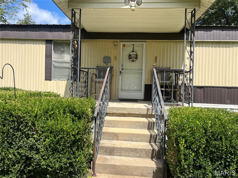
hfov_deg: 67.3
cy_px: 89
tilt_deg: -0.9
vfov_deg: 53.1
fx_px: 179
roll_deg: -1.8
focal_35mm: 26
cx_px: 119
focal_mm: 5.7
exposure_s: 1/3831
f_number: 1.5
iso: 50
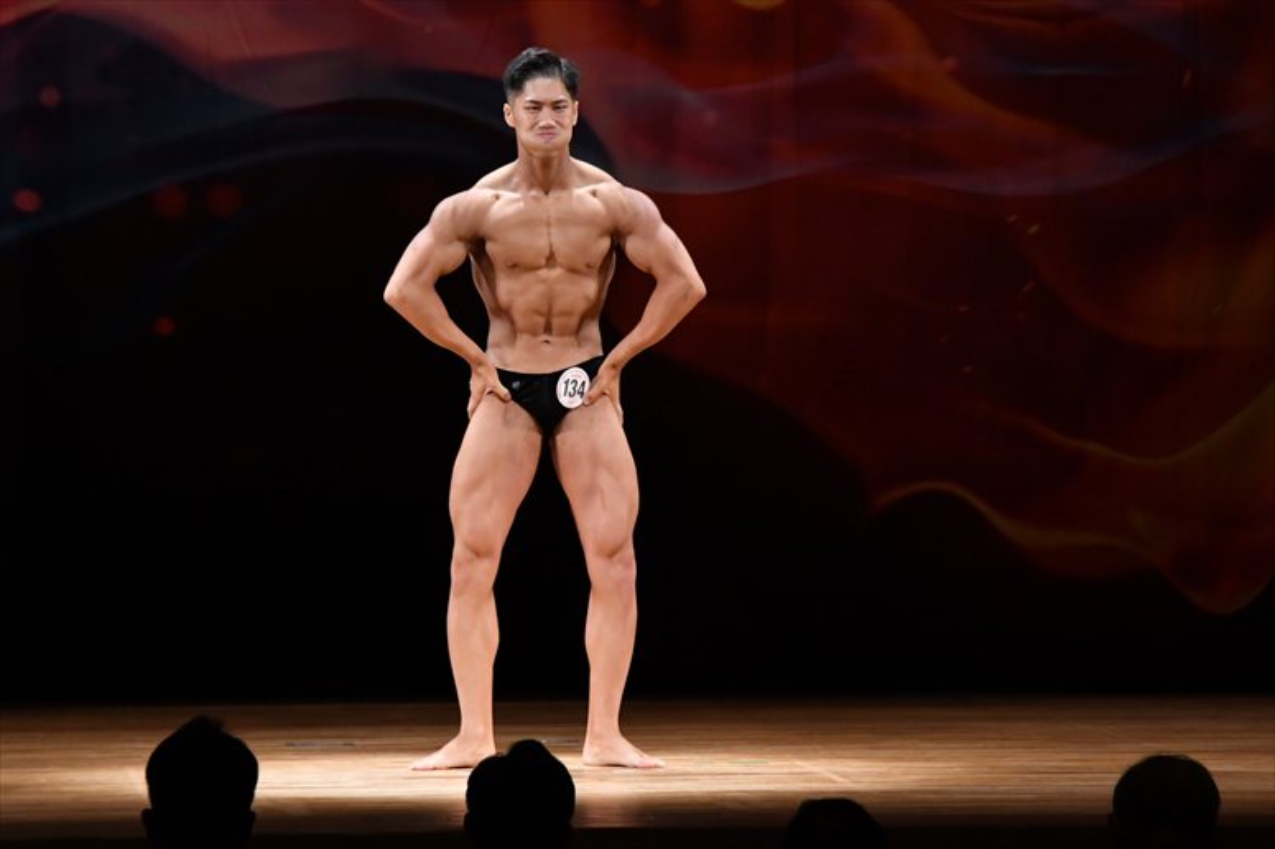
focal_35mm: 225
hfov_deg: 9.2
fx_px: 7965
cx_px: 638
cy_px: 424
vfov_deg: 6.1
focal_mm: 150
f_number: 5.6
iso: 3200
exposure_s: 1/400
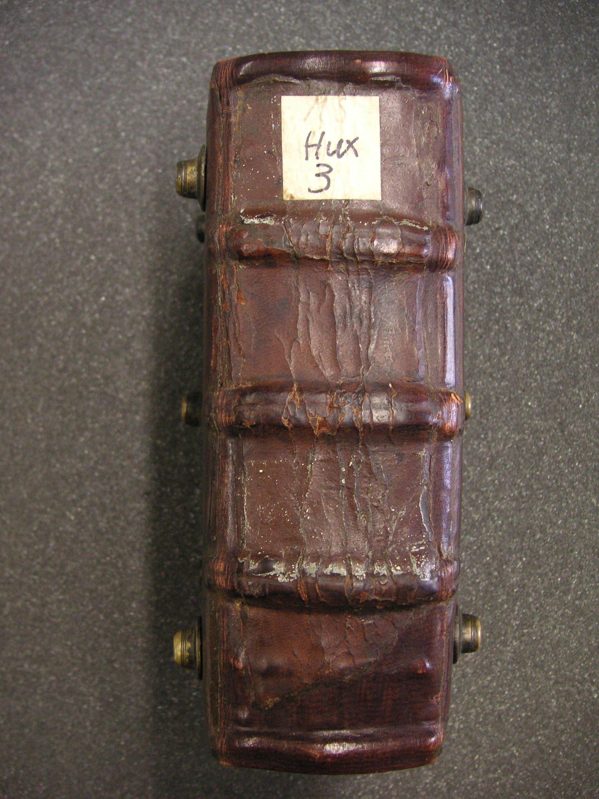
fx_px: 854
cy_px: 400
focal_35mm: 37
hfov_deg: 38.7
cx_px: 300
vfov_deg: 50.1
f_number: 2.8
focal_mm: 6.1
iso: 100
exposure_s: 1/30
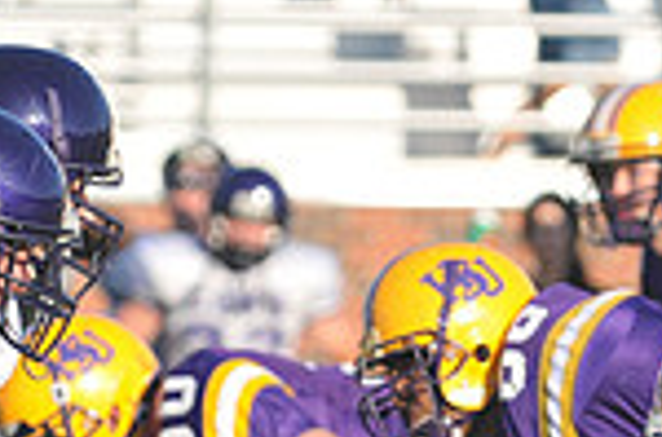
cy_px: 686
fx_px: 18623
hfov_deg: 2.0
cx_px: 768
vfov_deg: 1.3
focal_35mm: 1016
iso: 200
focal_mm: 175
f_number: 4.5
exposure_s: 1/1250
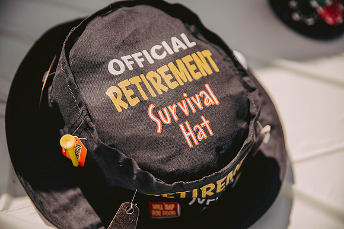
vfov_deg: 24.6
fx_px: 526
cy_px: 114
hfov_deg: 36.2
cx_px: 172
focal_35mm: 55
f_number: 2.8
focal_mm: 55
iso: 400
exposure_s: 1/4000
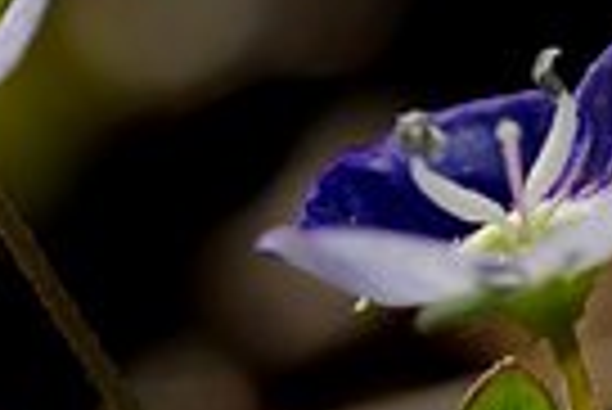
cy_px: 137
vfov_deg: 1.4
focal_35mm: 1014
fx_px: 17256
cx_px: -112
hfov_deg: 2.0
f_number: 8
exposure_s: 1/320
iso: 100
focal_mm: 180
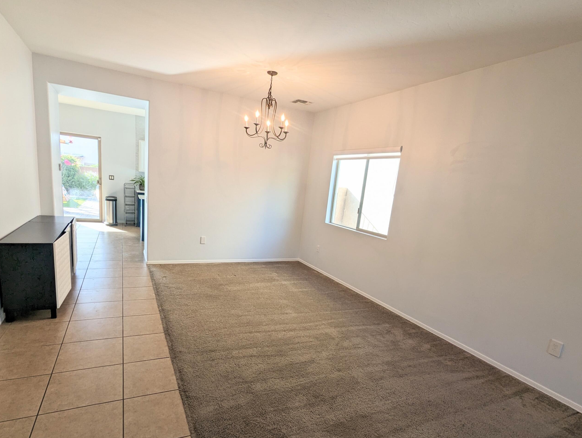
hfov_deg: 84.6
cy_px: 255
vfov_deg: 68.3
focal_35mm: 19
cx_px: 289
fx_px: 320
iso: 71
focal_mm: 2.35
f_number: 2.2
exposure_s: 1/120
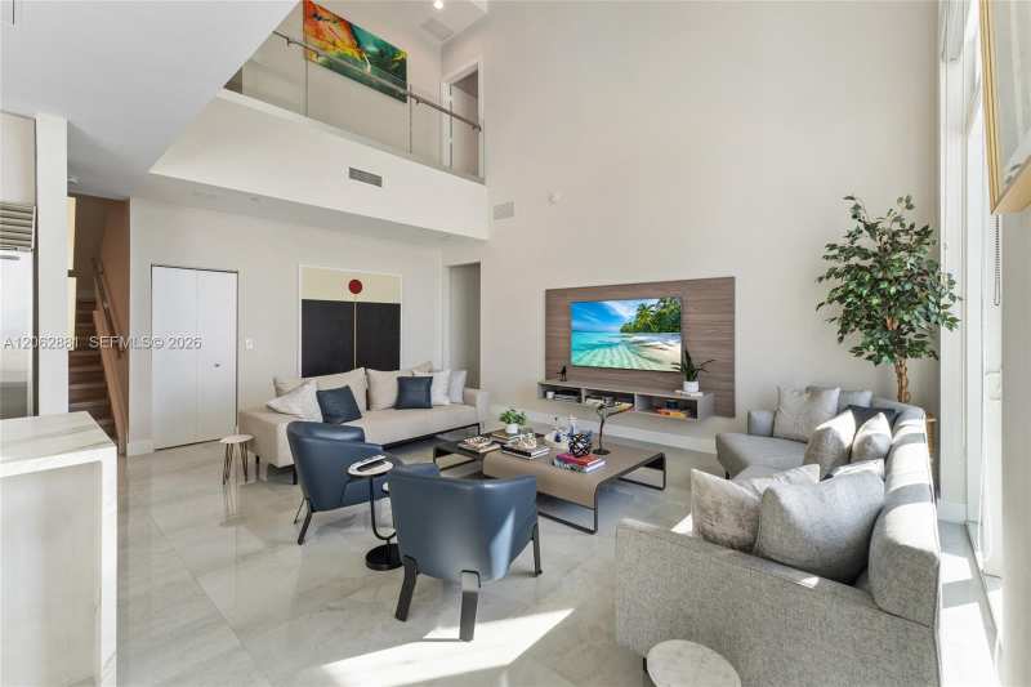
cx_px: 516
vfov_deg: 77.3
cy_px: 344
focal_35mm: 15
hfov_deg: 100.4
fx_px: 429
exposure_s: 1/25
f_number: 9
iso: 400
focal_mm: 10
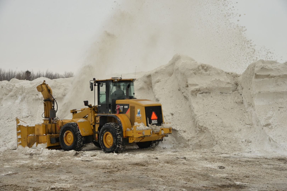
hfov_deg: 28.8
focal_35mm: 70
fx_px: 558
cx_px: 144
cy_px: 96
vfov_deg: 19.5
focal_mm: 70
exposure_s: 1/200
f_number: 11
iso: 800
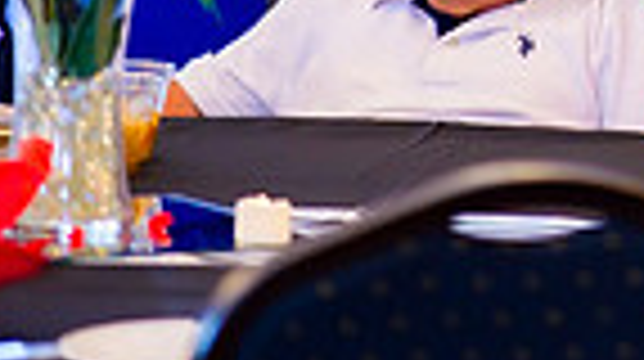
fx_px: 7606
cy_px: -479
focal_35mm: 446
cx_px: 1225
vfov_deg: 2.7
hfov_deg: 4.8
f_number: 2.5
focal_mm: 105
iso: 560
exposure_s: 1/80
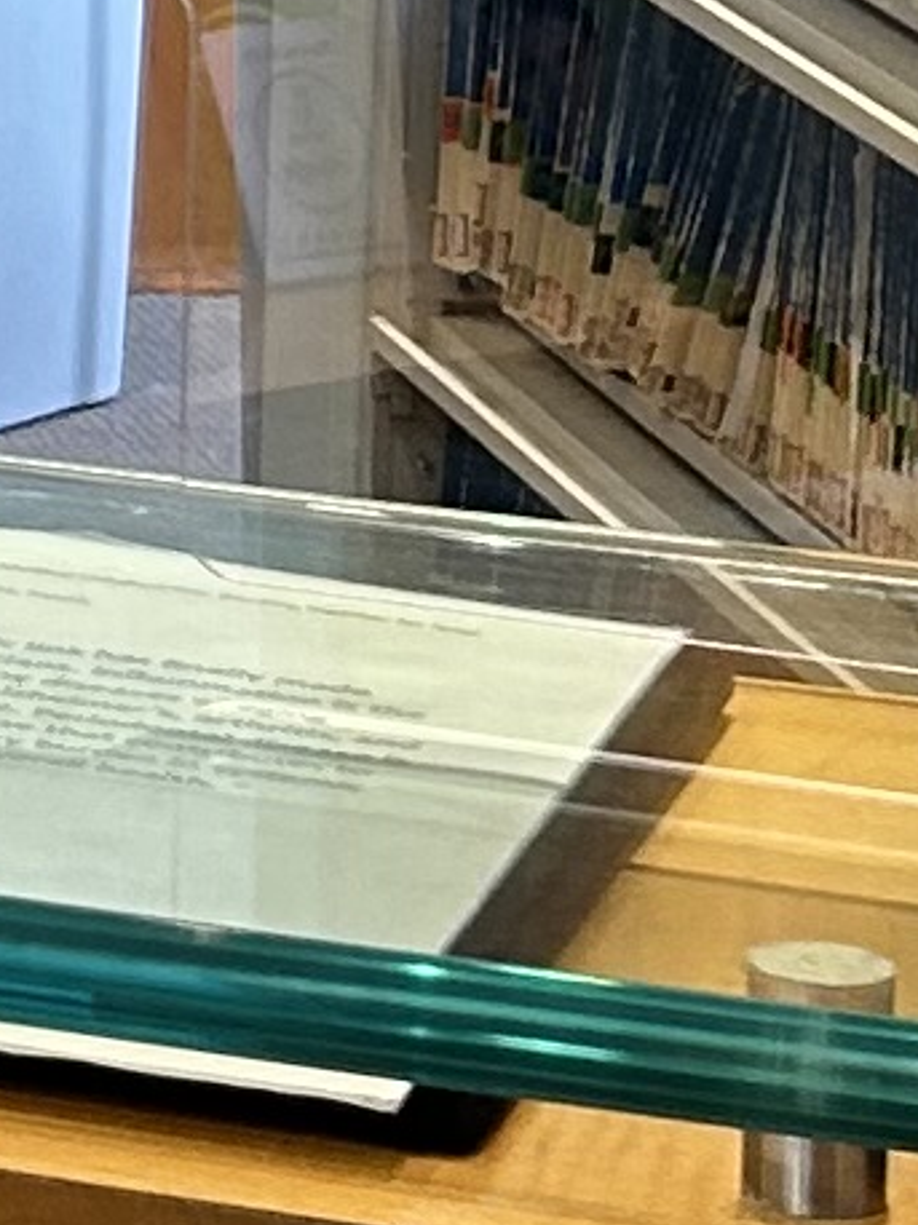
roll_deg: +1.1
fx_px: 8105
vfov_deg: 8.4
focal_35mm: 229
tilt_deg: -6.8
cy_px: -706
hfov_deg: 5.9
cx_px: -2179
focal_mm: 5.7
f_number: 1.5
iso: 80
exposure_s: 1/60
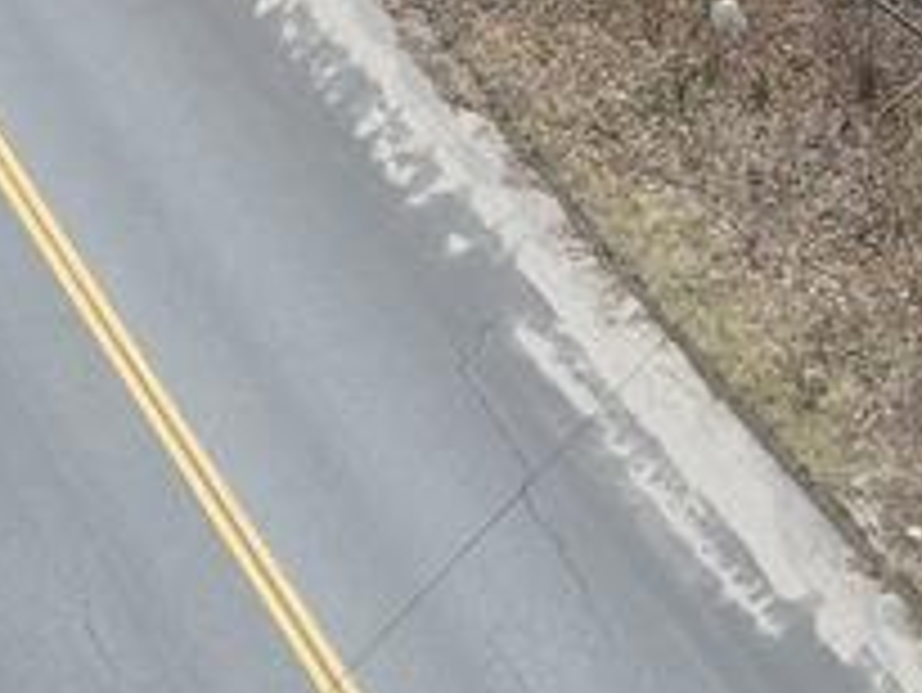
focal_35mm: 120
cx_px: 342
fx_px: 3198
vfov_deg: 11.0
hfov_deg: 16.4
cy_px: -774
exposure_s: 1/200
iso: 100
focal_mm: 4.5
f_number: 2.8
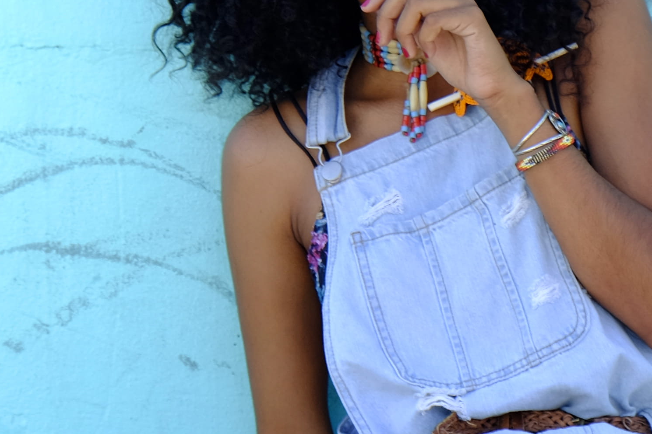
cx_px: 479
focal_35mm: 148
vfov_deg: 9.2
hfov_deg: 13.8
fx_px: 2680
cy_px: 58
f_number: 5
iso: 200
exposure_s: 1/160
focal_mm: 30.2
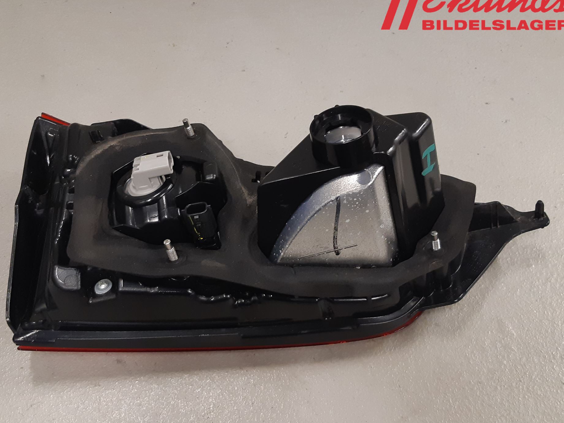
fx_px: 472
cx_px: 255
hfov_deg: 61.5
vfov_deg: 48.2
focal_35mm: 29
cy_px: 214
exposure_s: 1/50
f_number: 1.7
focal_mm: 3.93
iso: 160
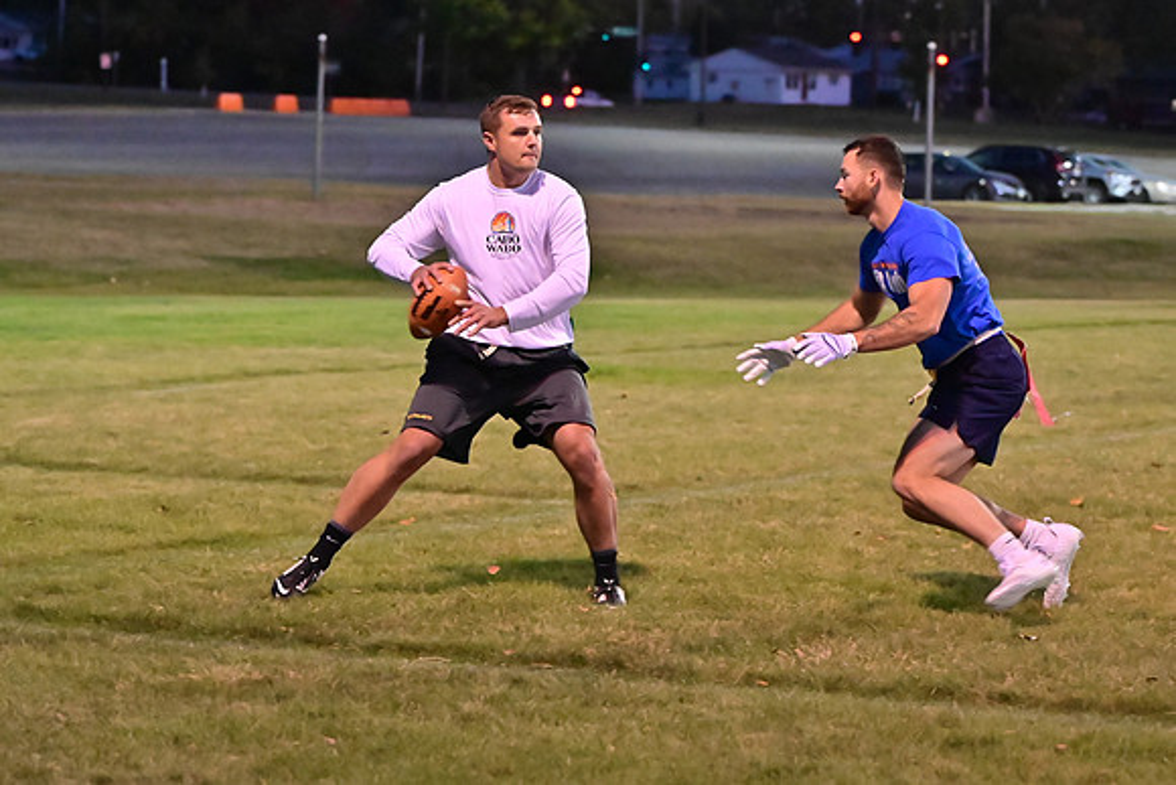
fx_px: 4411
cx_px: 588
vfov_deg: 10.2
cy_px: 392
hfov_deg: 15.2
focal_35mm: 135
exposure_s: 1/400
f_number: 4
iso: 6400
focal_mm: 90
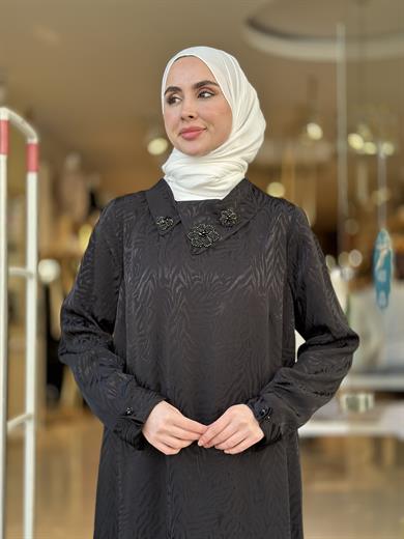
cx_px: 202
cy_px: 270
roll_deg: -0.5
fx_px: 747
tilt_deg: +1.9
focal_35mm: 48
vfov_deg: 39.7
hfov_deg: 30.3
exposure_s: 1/245
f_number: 1.78
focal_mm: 6.86
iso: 80
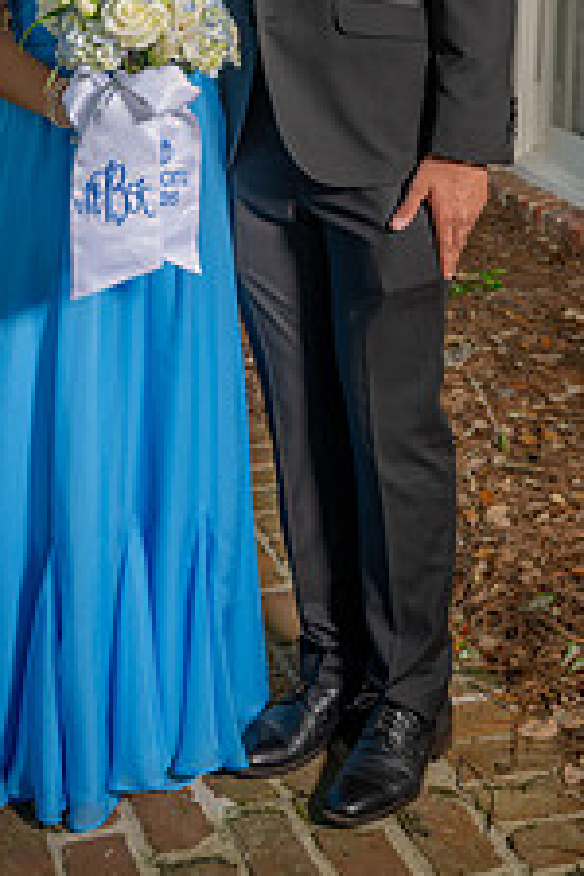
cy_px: 43
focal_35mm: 74
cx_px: 311
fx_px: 1801
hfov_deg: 18.4
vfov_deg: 26.2
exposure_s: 1/160
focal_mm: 37
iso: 100
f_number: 5
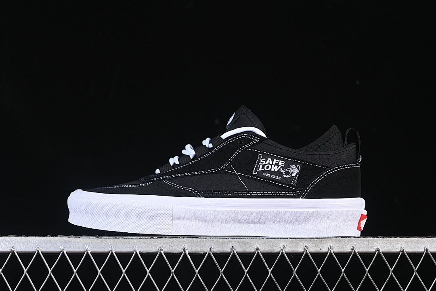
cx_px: 218
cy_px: 146
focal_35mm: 75
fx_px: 908
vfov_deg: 18.2
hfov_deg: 27.0
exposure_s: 1/60
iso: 160
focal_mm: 50
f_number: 6.3
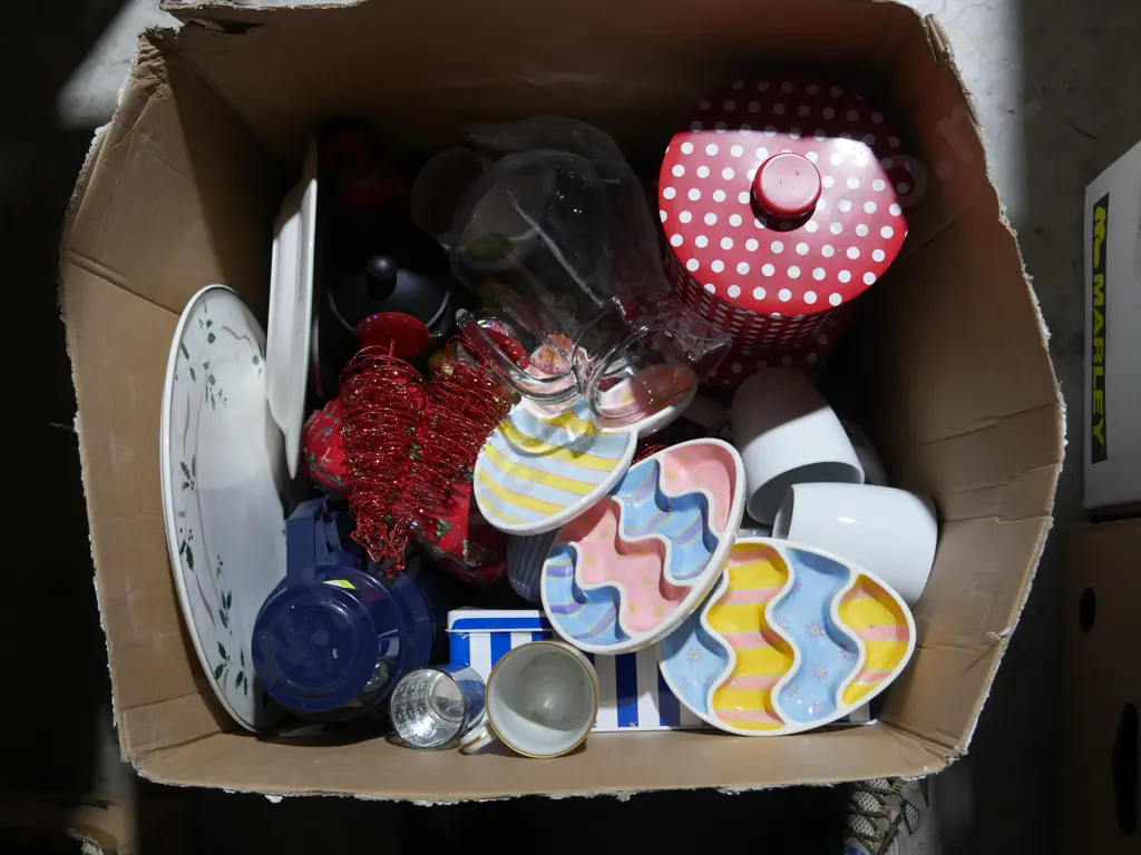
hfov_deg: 51.4
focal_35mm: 36
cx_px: 570
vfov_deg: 39.7
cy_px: 428
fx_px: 1187
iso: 500
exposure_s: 1/60
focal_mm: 18
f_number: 4
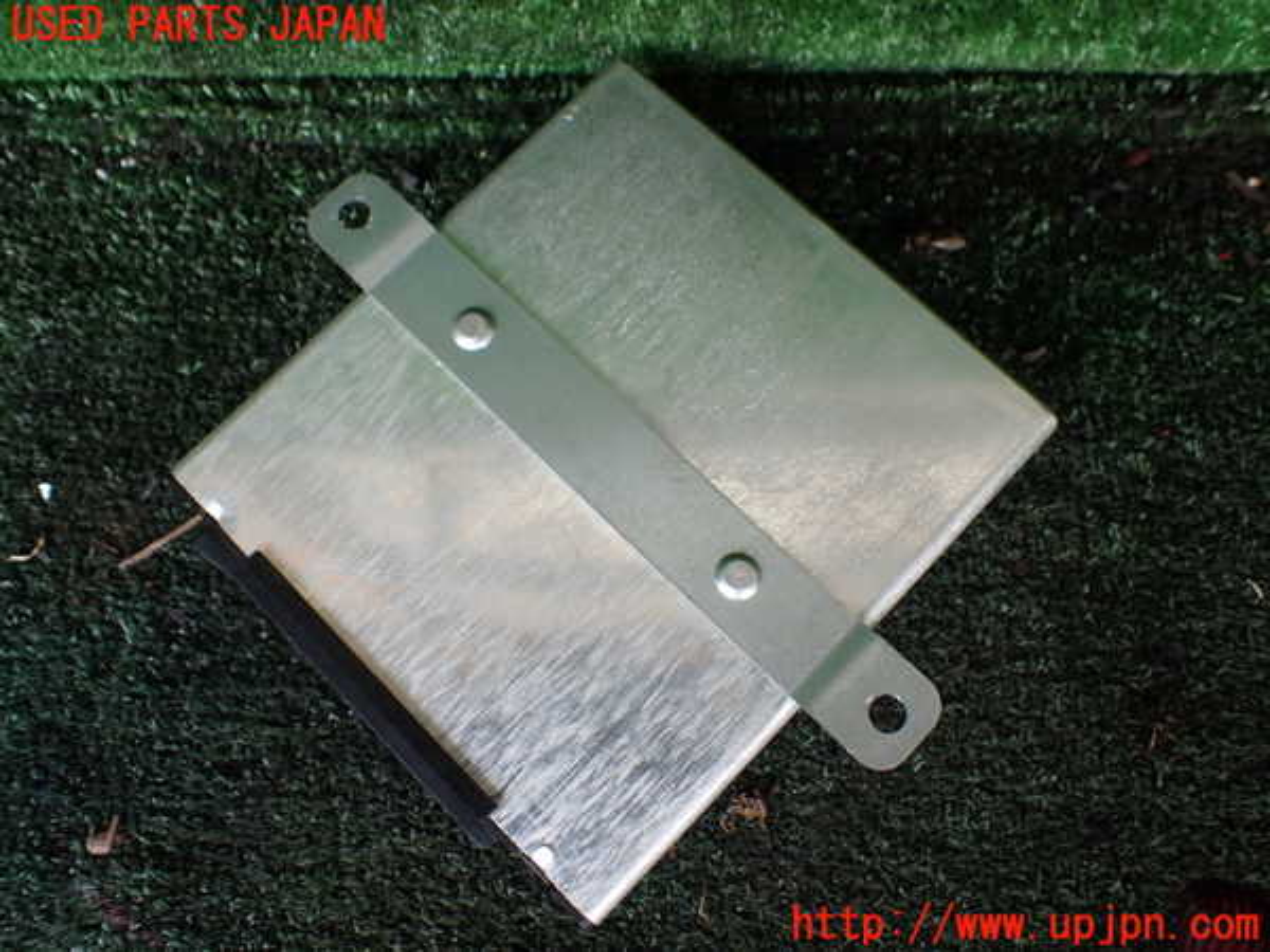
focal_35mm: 30
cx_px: 635
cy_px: 476
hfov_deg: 60.0
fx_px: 1101
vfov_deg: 46.8
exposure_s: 1/125
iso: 160
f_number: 2.3
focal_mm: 5.4
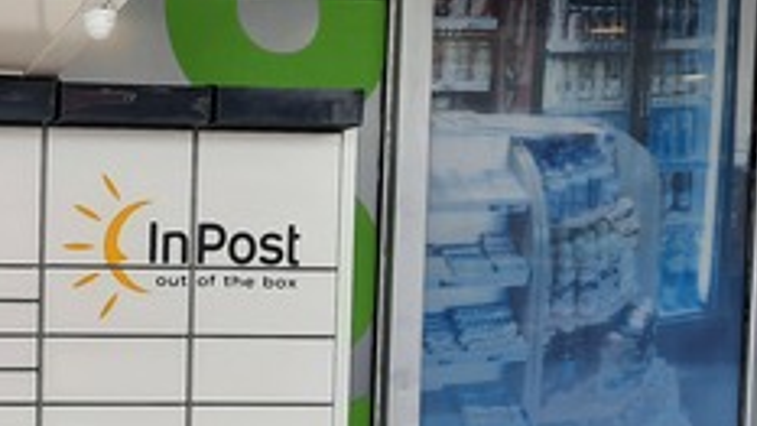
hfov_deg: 23.5
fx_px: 1646
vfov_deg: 14.5
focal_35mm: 82
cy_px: 434
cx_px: -172
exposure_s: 1/115
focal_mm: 4.6
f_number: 2
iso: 32
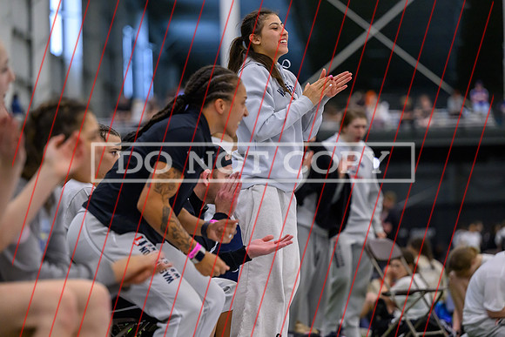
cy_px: 168
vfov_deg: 9.2
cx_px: 264
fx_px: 2096
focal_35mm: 149
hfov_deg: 13.7
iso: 6400
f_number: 2.8
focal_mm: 135
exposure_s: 1/640
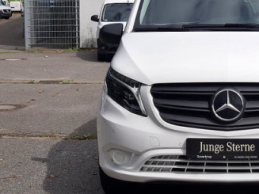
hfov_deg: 19.7
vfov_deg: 15.1
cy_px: 63
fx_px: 733
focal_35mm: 98
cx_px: 230
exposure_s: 1/2500
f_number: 4.5
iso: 200
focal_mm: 25
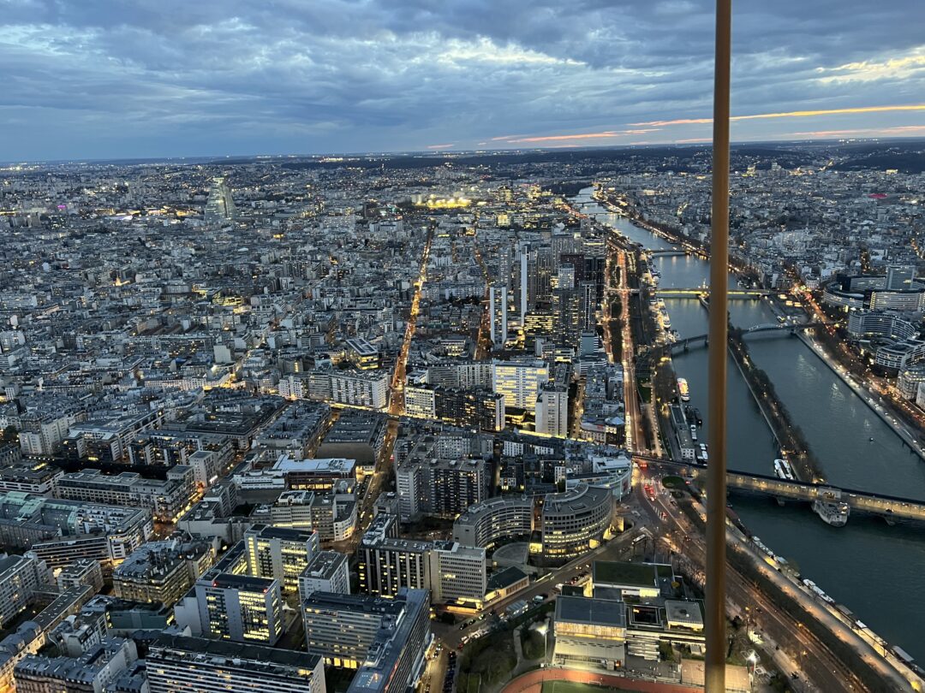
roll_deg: +1.7
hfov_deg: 67.3
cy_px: 346
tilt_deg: -17.8
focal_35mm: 26
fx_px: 695
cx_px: 462
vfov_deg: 53.1
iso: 500
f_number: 1.5
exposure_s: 1/33
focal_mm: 5.7
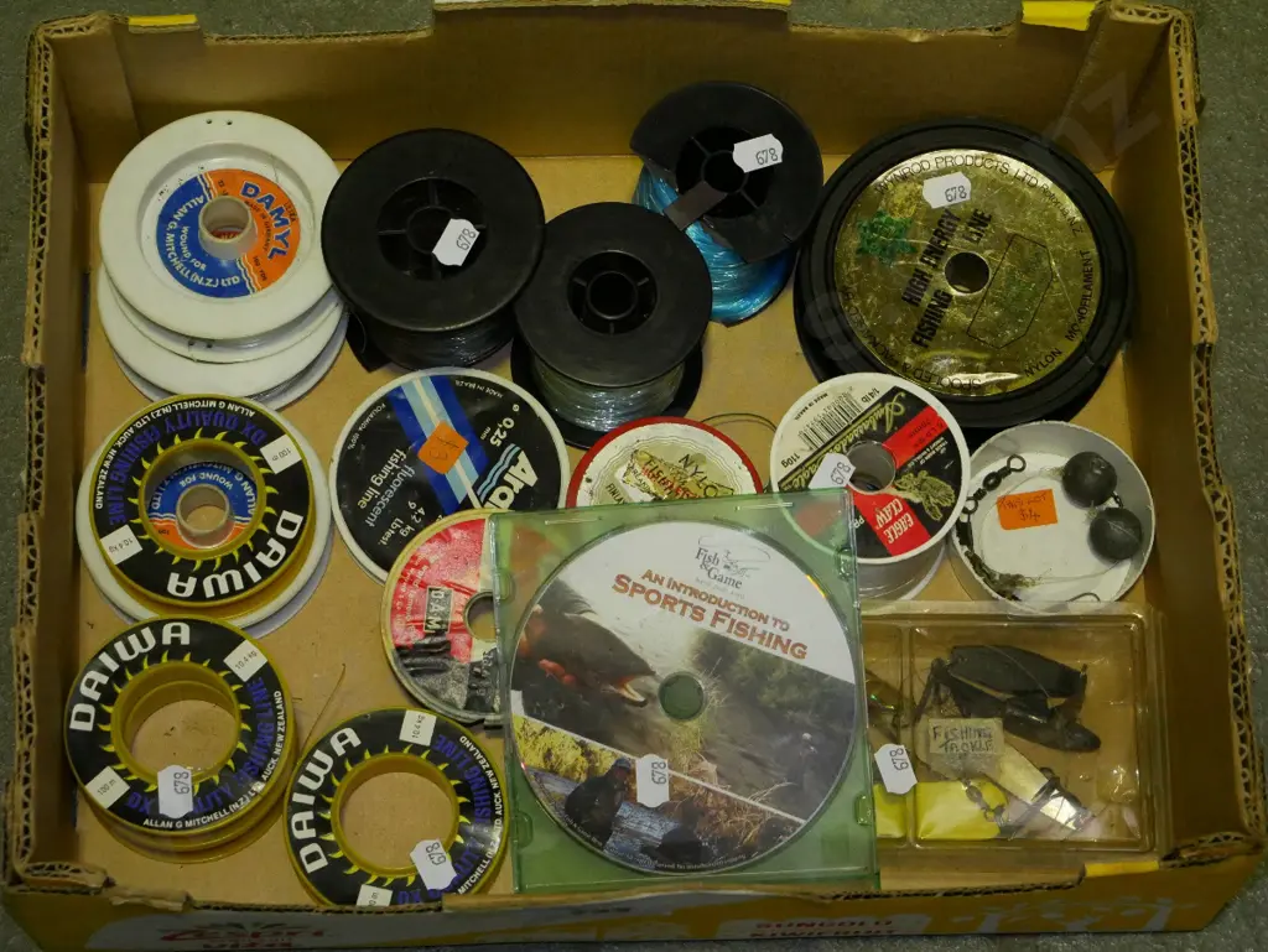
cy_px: 476
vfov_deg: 15.7
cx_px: 634
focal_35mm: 94
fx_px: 3445
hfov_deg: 20.9
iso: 3200
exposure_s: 1/160
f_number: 5.6
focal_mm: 47
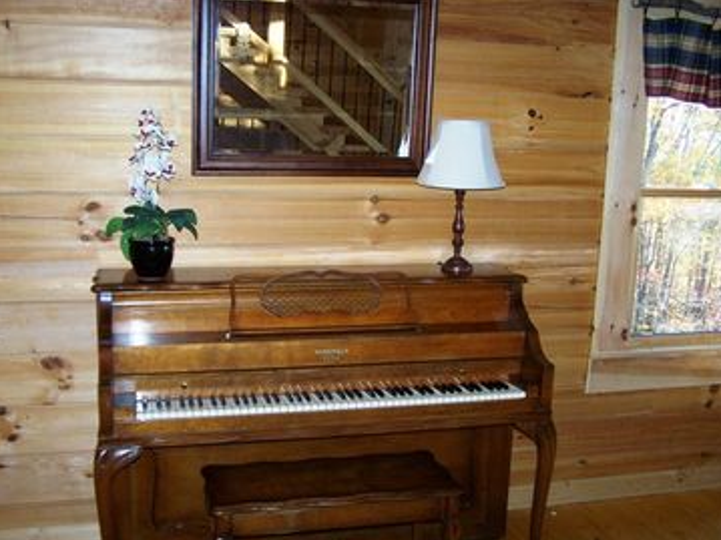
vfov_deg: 36.8
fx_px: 812
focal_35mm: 39
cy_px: 273
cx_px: 364
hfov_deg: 47.9
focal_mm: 6.3
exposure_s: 1/60
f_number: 2.8
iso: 160
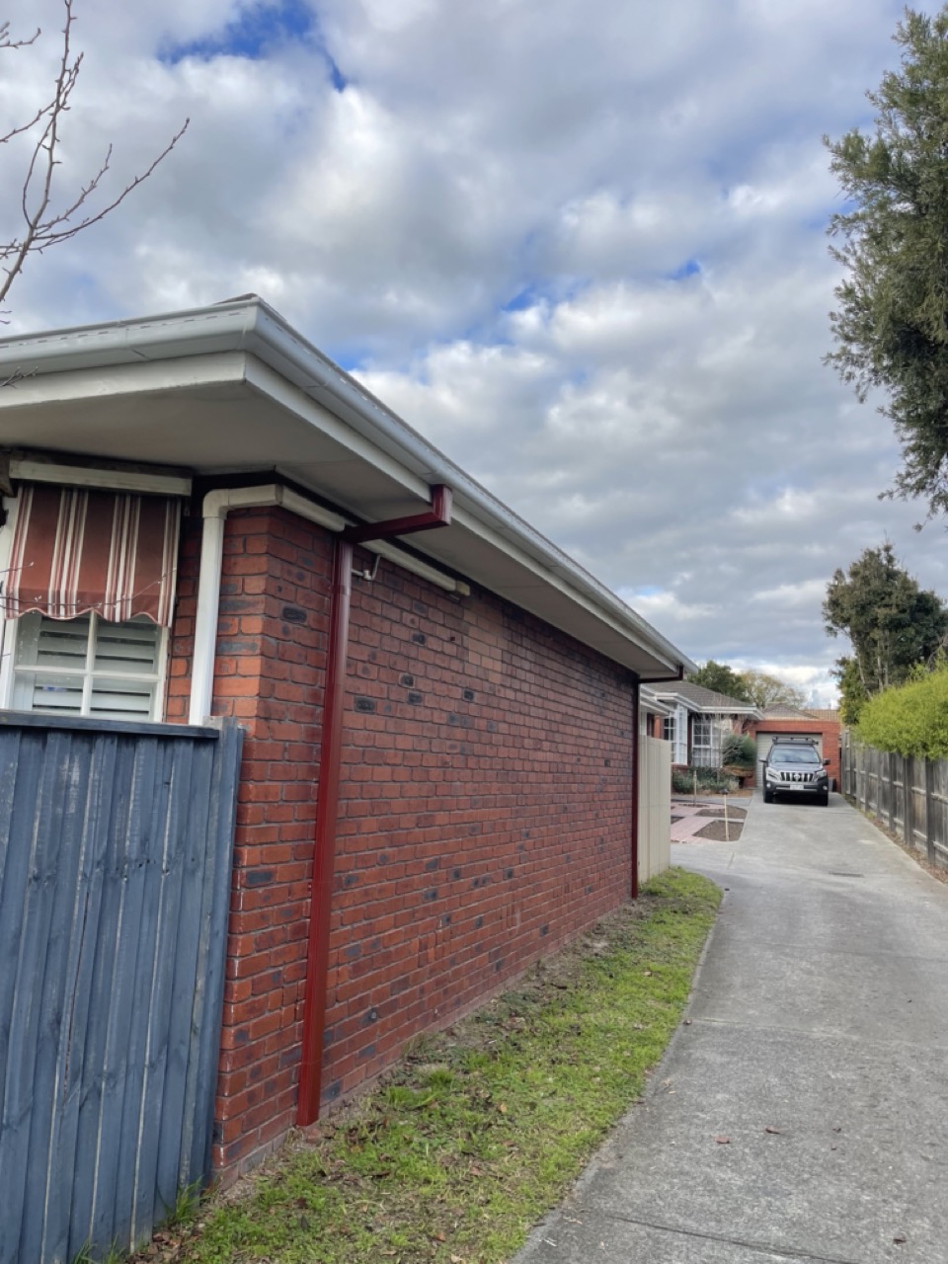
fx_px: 913
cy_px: 632
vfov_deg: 69.4
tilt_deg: +8.0
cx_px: 474
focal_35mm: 25
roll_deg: -1.1
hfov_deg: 54.9
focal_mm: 5.1
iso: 32
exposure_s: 1/770
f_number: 1.6
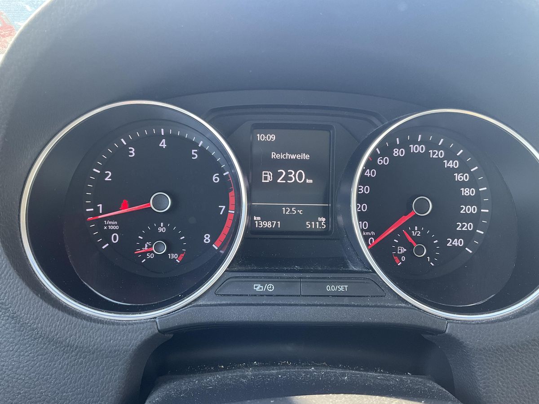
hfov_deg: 61.7
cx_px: 270
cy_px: 202
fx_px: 452
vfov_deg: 48.2
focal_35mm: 29
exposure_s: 1/80
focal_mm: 3
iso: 64
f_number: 1.8
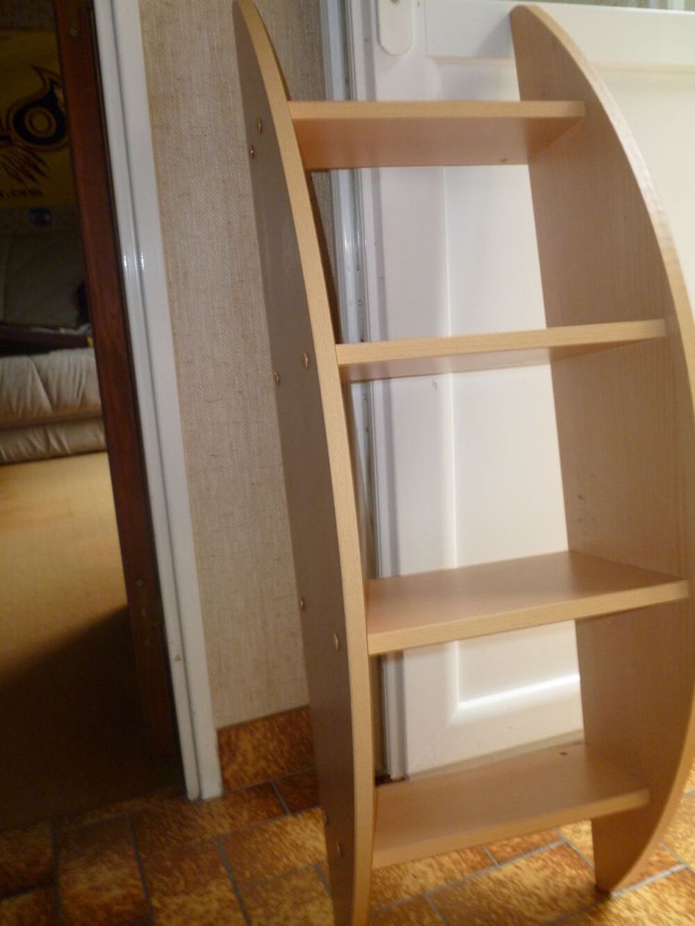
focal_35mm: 28
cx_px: 348
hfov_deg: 49.8
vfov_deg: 63.4
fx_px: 749
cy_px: 463
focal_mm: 5
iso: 250
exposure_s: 1/30
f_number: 3.3
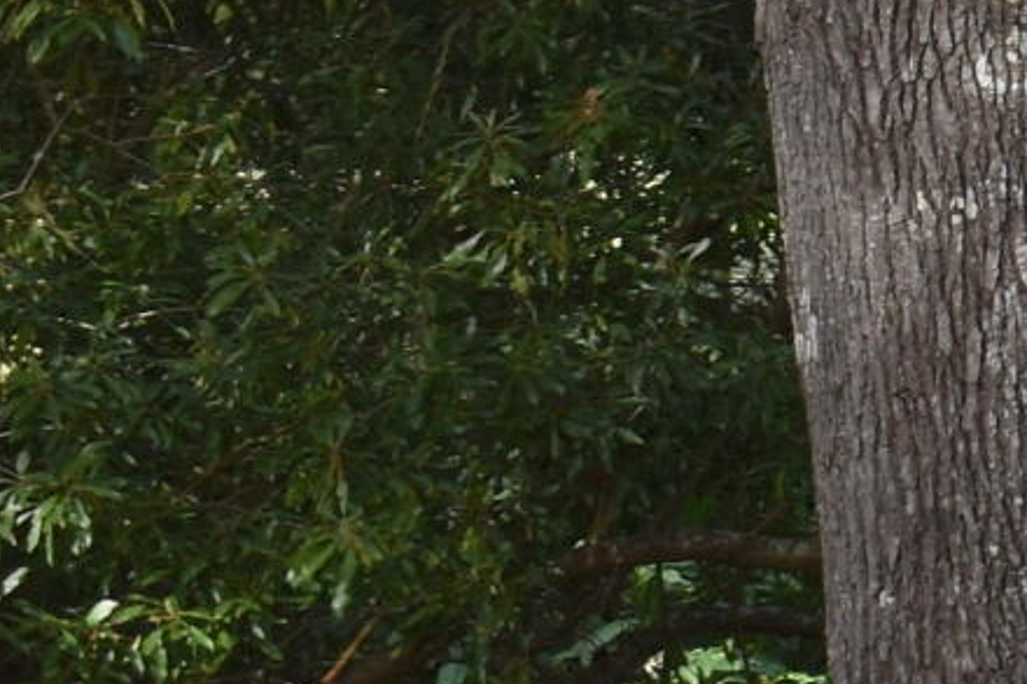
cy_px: 250
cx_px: 2736
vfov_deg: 6.1
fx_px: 6416
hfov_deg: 8.2
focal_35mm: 225
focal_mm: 22
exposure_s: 1/125
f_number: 5.6
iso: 110
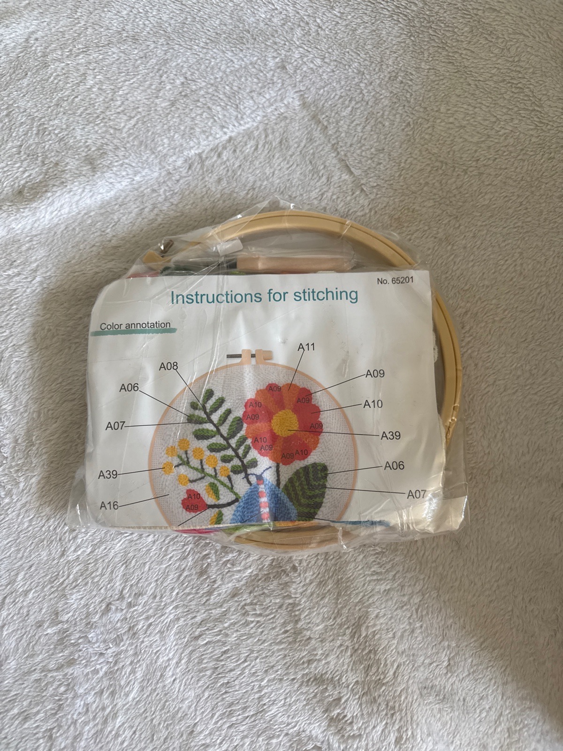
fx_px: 520
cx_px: 282
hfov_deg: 56.8
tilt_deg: -79.5
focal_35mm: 24
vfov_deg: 71.6
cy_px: 376
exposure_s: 1/92
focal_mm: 6.76
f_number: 1.78
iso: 200
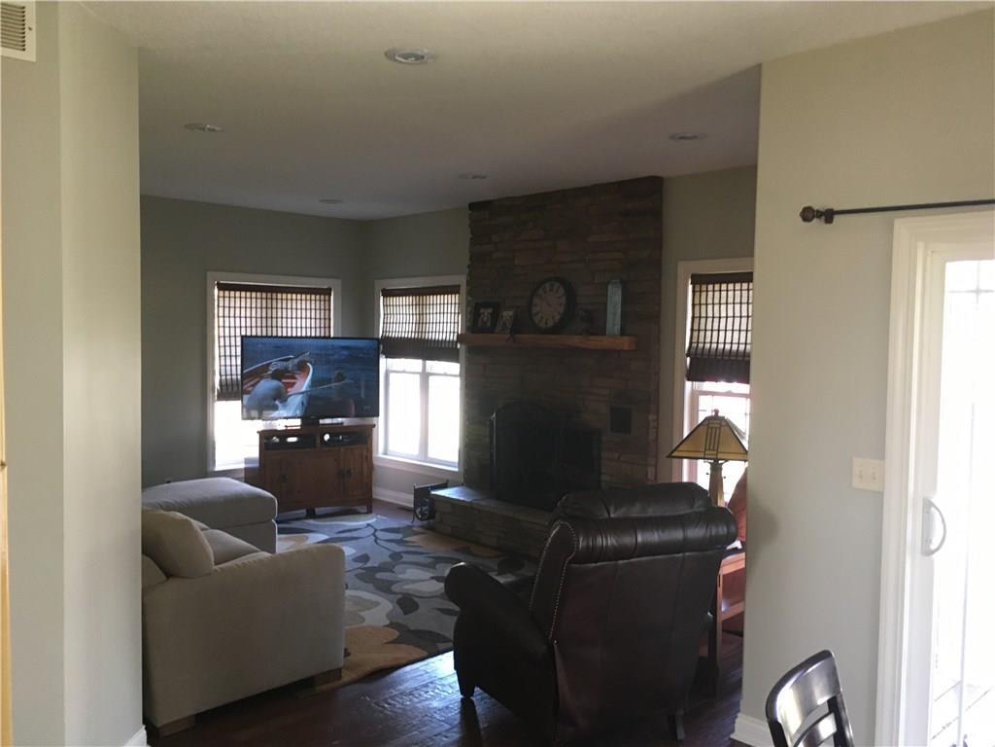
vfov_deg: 48.2
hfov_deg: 61.7
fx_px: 834
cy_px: 374
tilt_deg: -3.3
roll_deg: -0.8
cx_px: 498
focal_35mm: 29
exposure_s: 1/30
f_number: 2.2
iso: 125
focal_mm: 4.15
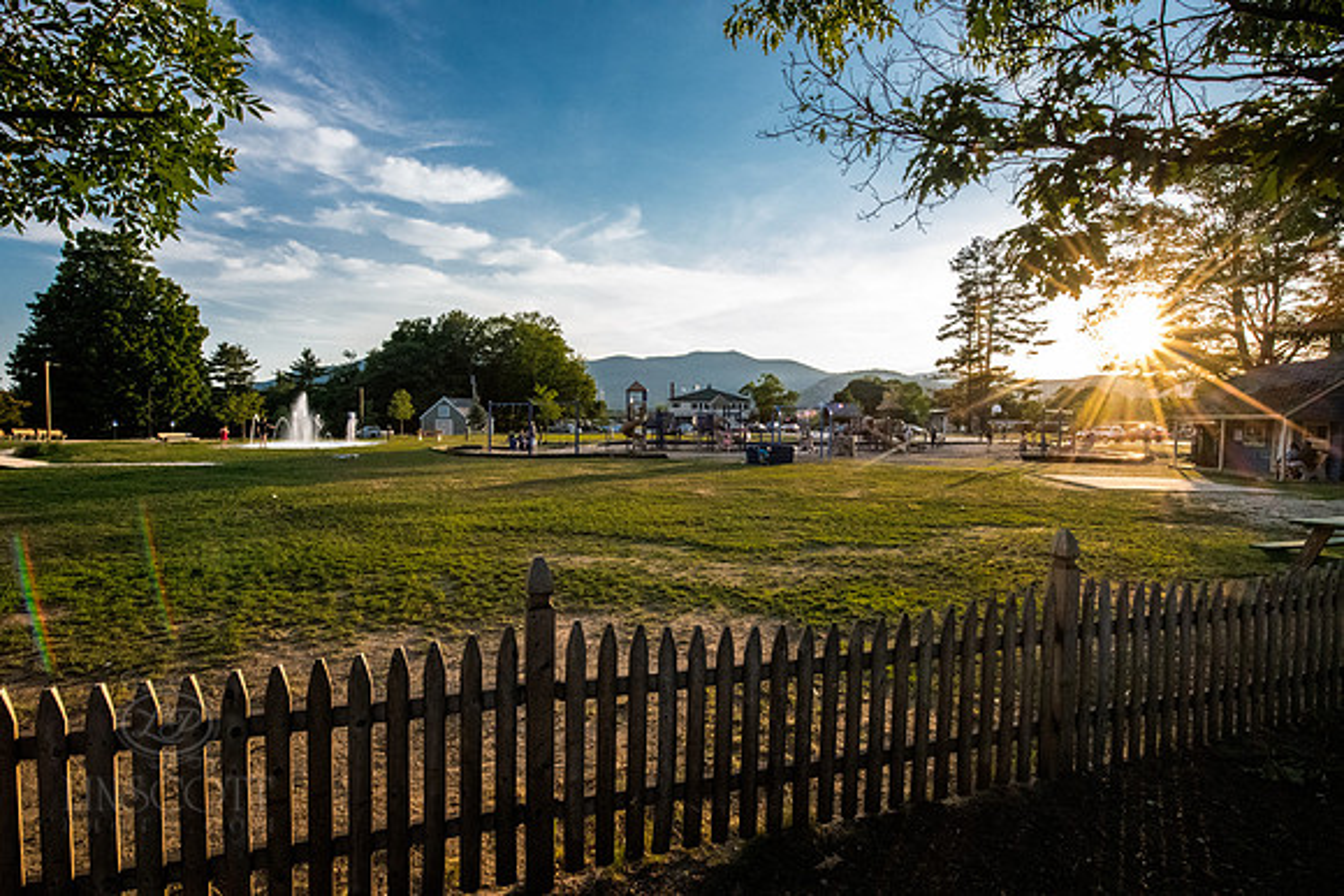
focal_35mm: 17
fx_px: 635
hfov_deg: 93.3
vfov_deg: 70.5
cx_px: 672
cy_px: 448
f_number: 20
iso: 8000
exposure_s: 1/800
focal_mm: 17
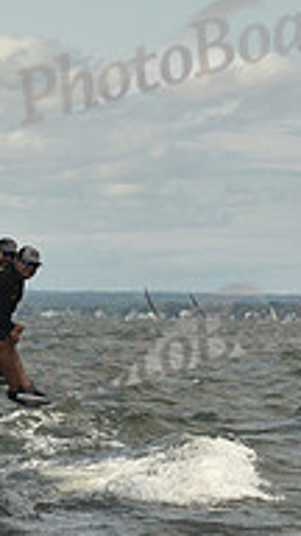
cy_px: 236
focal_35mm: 285
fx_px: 4044
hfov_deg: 4.2
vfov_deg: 7.6
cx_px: -125
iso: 250
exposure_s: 1/800
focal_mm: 90
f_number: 10
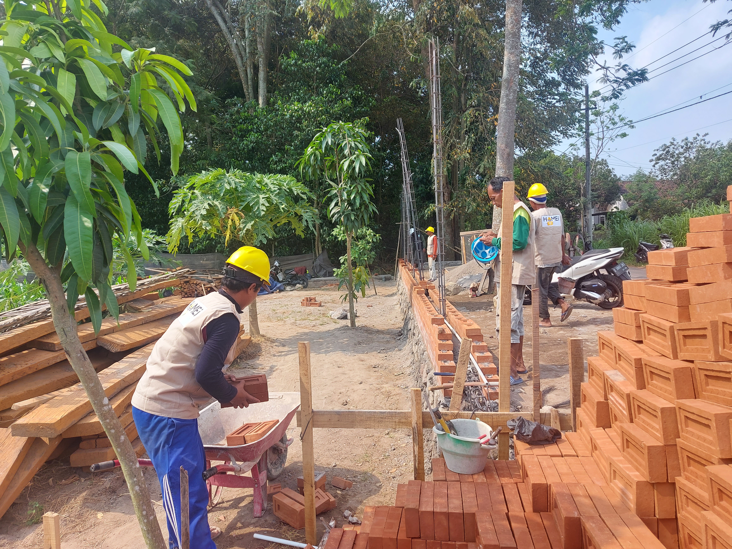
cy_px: 274
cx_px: 366
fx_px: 508
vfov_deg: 56.8
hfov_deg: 71.6
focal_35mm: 24
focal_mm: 5.23
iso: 32
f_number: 1.8
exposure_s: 1/577
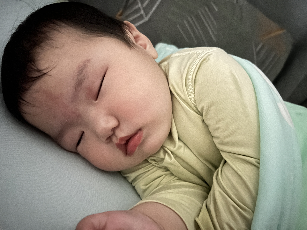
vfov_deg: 53.1
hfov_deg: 67.3
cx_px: 154
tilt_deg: -24.9
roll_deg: -32.8
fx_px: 231
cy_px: 115
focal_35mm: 26
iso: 3200
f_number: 1.5
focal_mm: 5.7
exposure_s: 1/5
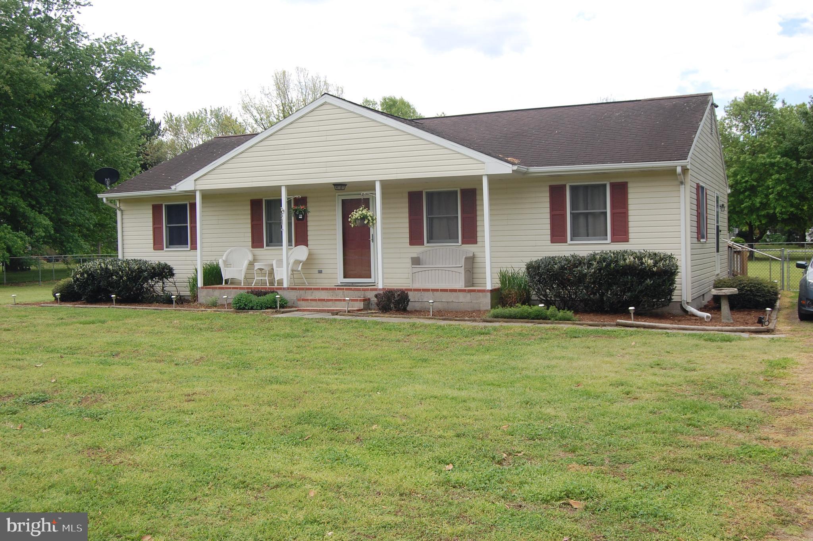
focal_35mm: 36
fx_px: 812
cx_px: 406
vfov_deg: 36.8
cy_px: 270
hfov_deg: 53.2
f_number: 8
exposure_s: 1/250
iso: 200
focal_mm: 24
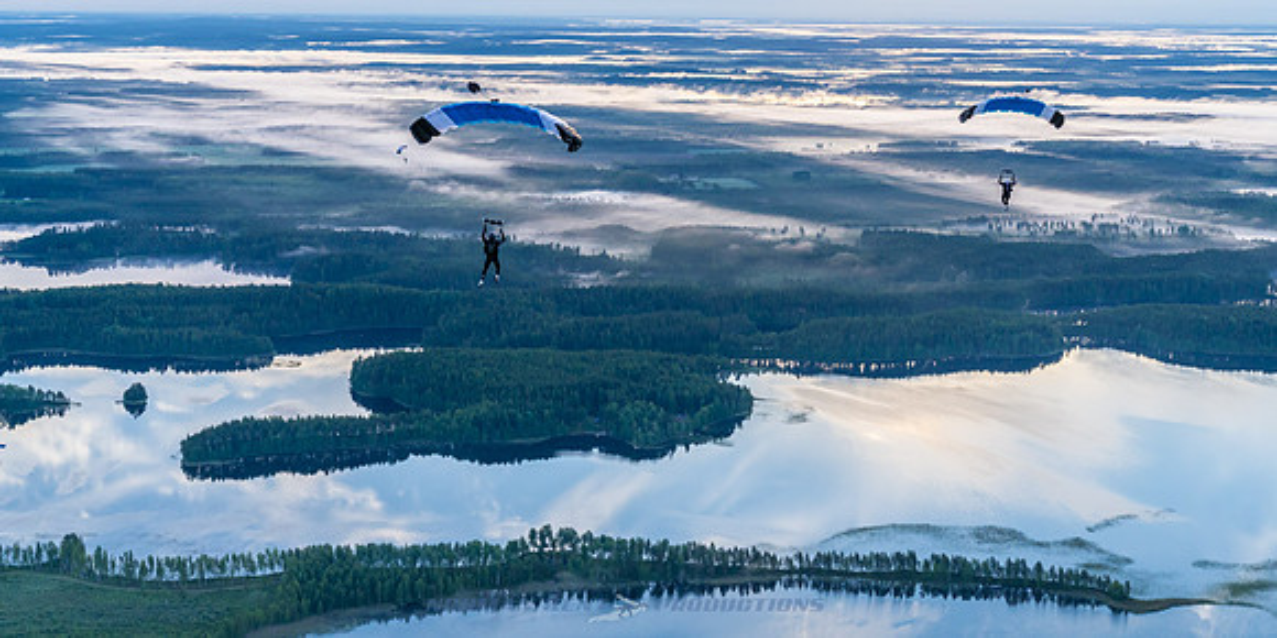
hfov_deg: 42.0
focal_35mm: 50
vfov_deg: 21.7
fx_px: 1662
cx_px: 636
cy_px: 247
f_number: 4.5
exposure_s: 1/2000
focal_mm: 46
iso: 1000
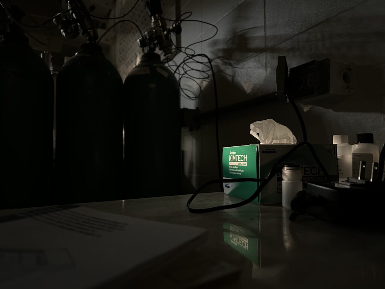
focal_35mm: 26
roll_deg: +0.7
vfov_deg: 53.1
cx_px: 192
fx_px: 289
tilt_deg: +2.6
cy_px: 144
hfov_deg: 67.3
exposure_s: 1/30
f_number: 1.5
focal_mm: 5.7
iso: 640
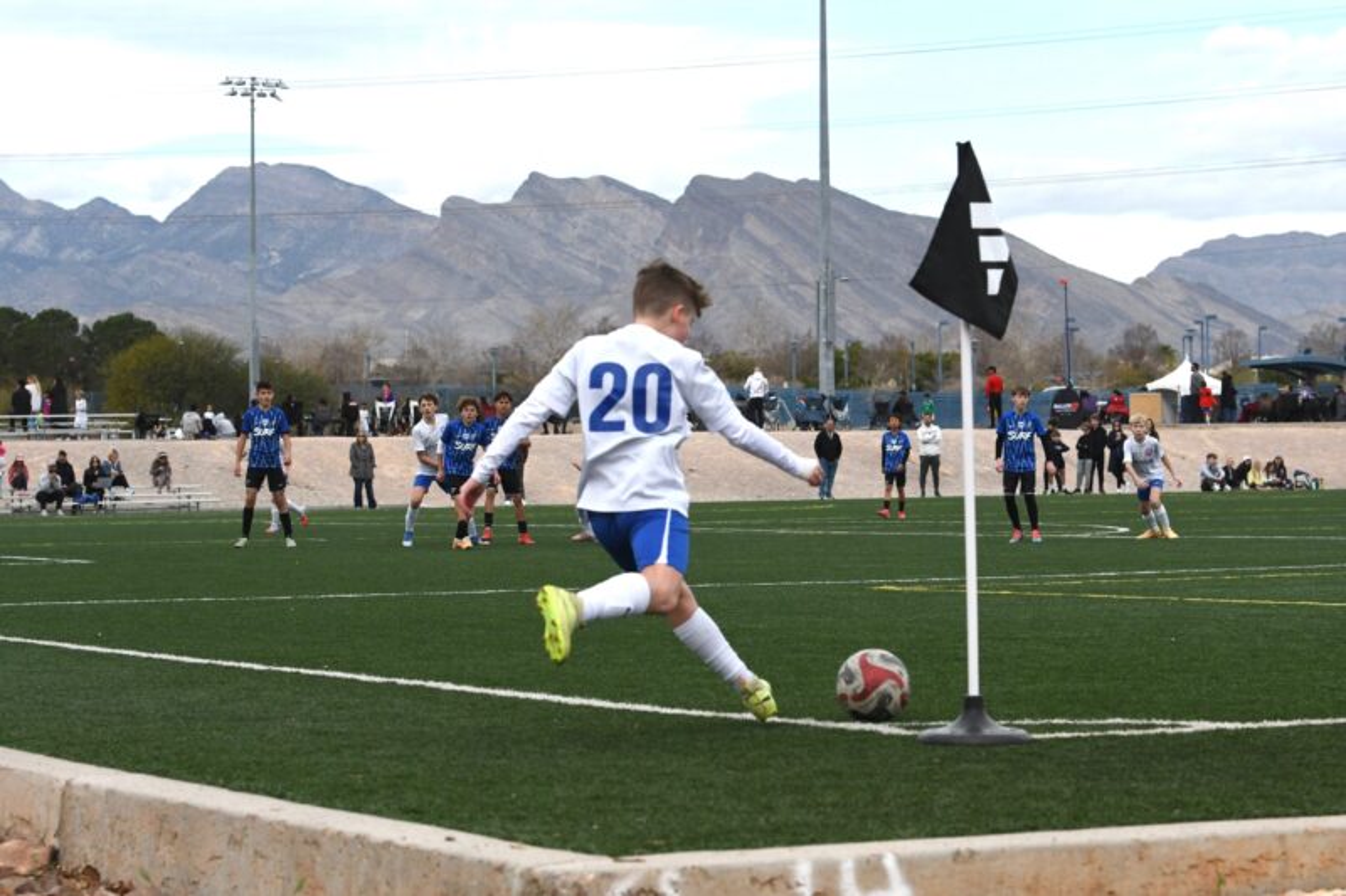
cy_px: 448
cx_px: 673
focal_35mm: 105
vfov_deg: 13.0
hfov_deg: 19.5
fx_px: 3925
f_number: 5.6
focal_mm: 70
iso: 1250
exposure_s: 1/4000
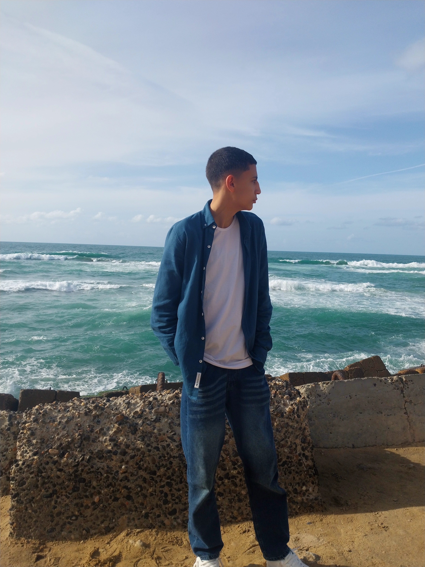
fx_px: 426
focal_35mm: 26
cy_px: 284
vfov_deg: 67.3
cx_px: 212
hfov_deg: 53.1
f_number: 1.8
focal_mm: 4
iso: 20
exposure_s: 1/30
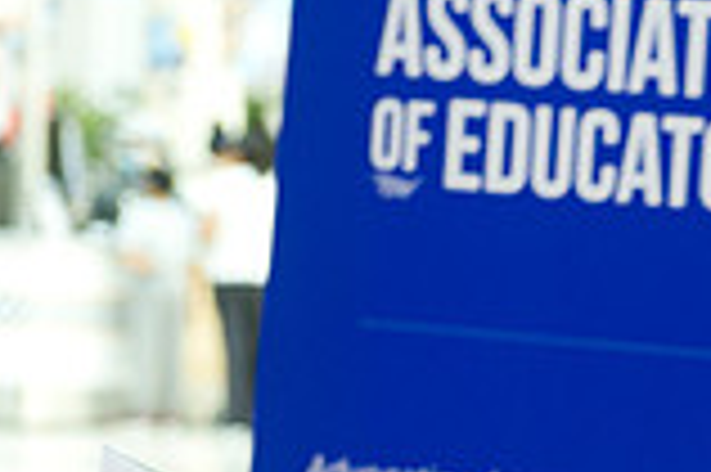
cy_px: 845
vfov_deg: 5.9
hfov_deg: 8.8
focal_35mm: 228
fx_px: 4498
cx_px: 1048
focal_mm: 62
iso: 1250
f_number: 5.6
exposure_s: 1/250
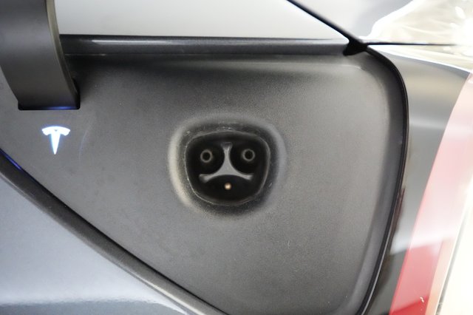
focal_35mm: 28
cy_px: 158
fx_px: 368
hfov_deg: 65.5
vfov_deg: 46.4
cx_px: 236
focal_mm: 28
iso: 25600
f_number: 2.8
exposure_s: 1/400
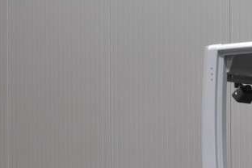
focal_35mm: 127
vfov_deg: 10.7
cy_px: 174
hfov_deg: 14.8
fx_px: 889
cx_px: 401
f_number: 5
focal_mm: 22
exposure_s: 1/30
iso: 1600
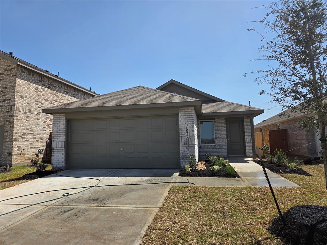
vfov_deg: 58.9
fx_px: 217
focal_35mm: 23
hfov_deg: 73.9
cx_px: 164
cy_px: 122
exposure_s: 1/6412
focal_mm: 5.4
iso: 80
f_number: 1.8
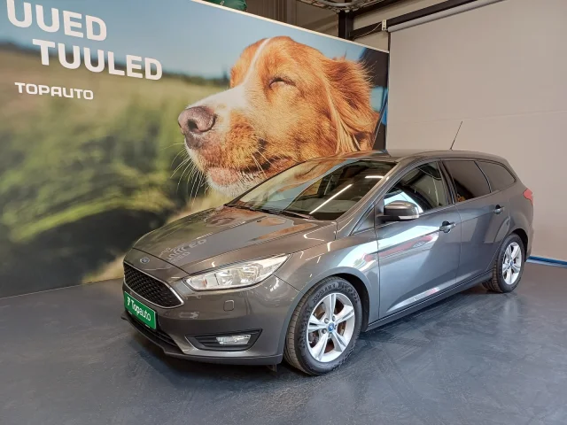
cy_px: 212
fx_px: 409
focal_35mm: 25
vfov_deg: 54.9
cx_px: 284
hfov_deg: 69.4
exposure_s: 1/50
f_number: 1.8
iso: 200
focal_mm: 4.65
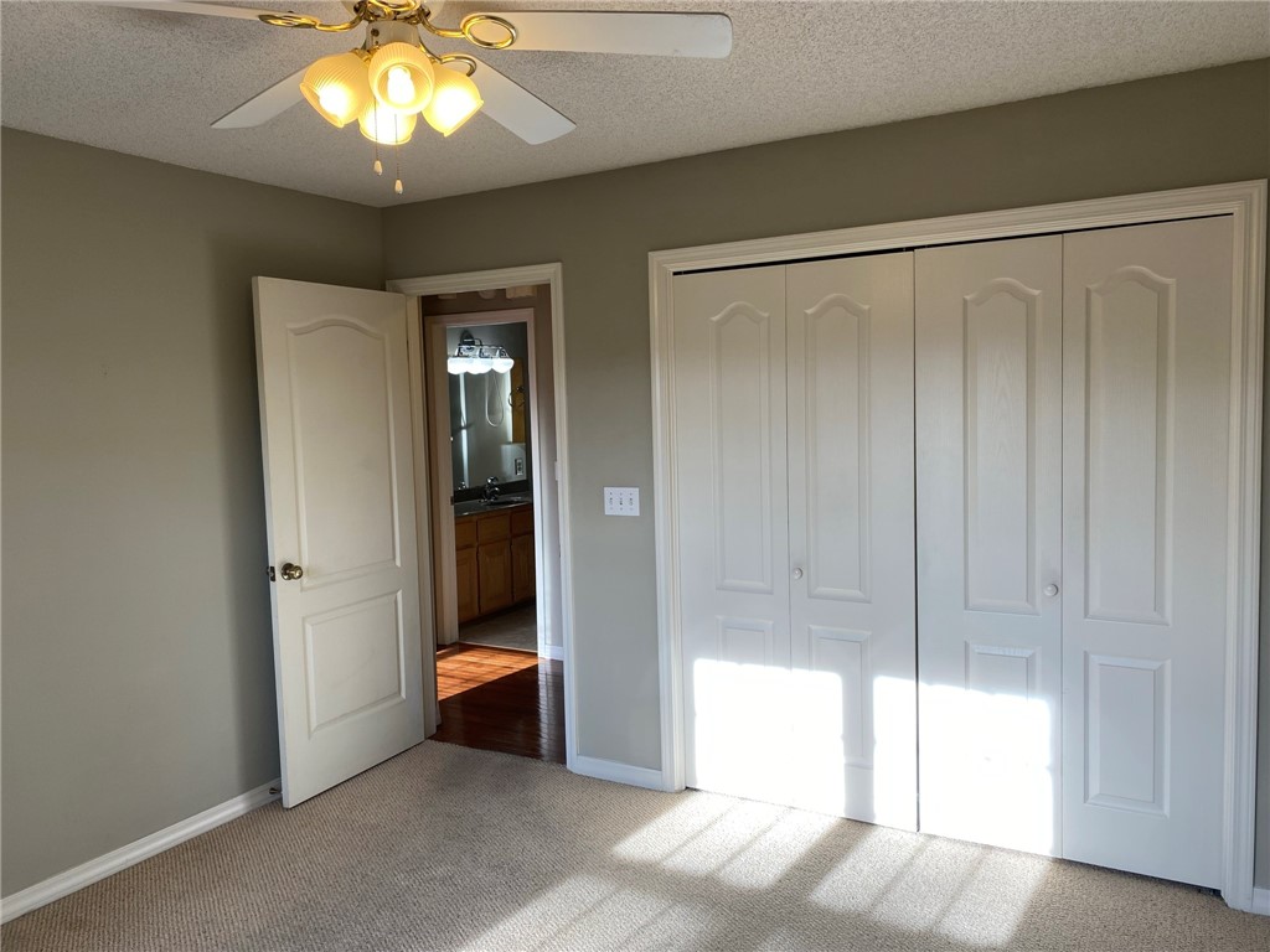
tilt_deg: -4.5
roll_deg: +1.3
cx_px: 635
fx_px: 954
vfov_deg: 53.1
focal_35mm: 26
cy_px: 476
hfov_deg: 67.3
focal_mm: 4.25
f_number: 1.8
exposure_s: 1/147
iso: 32
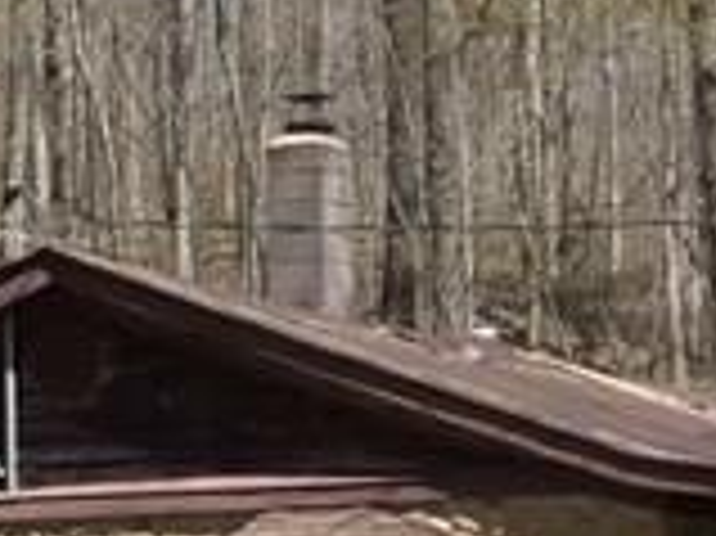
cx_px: -176
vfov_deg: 5.0
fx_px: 6118
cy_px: 378
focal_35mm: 296
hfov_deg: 6.6
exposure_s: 1/500
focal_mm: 8.3
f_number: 4.1
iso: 80
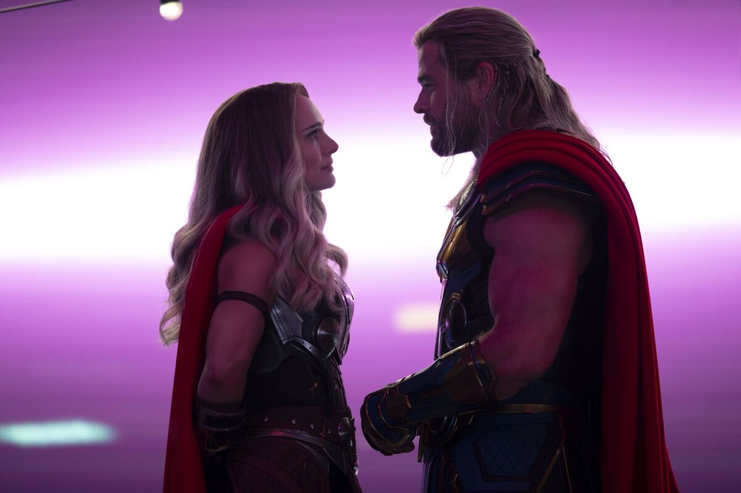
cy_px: 246
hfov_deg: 10.3
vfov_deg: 6.9
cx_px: 370
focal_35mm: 200
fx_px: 4113
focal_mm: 200
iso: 1600
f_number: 2.8
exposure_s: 1/160
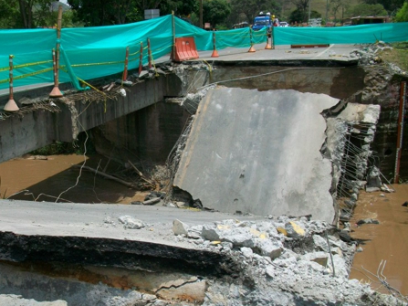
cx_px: 155
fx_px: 507
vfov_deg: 33.6
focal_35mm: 43
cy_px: 155
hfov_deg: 43.5
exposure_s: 1/400
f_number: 5.5
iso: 64
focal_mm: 5.7
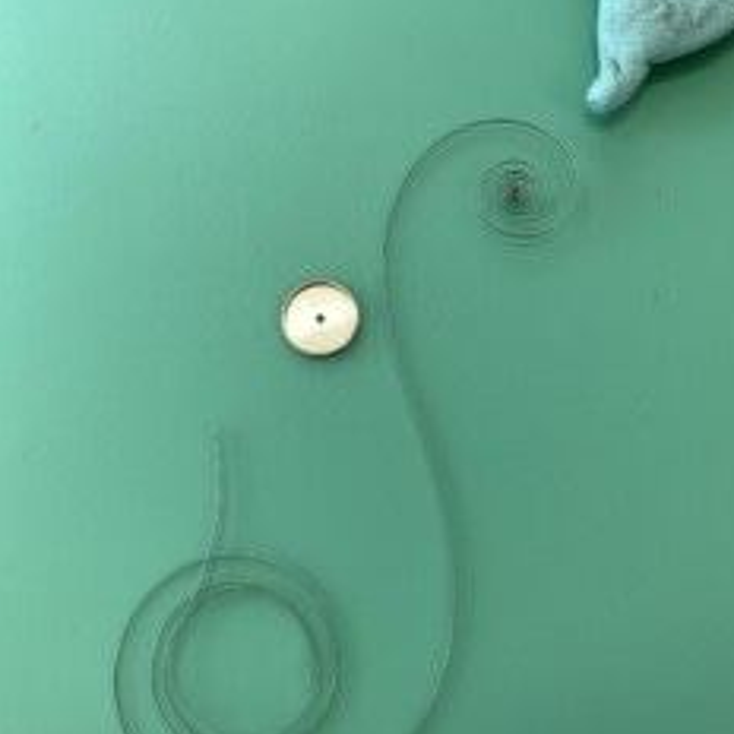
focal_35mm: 35
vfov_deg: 47.2
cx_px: 365
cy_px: 340
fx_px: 840
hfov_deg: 47.2
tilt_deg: -78.5
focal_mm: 4.25
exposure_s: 1/108
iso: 25
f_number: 1.8
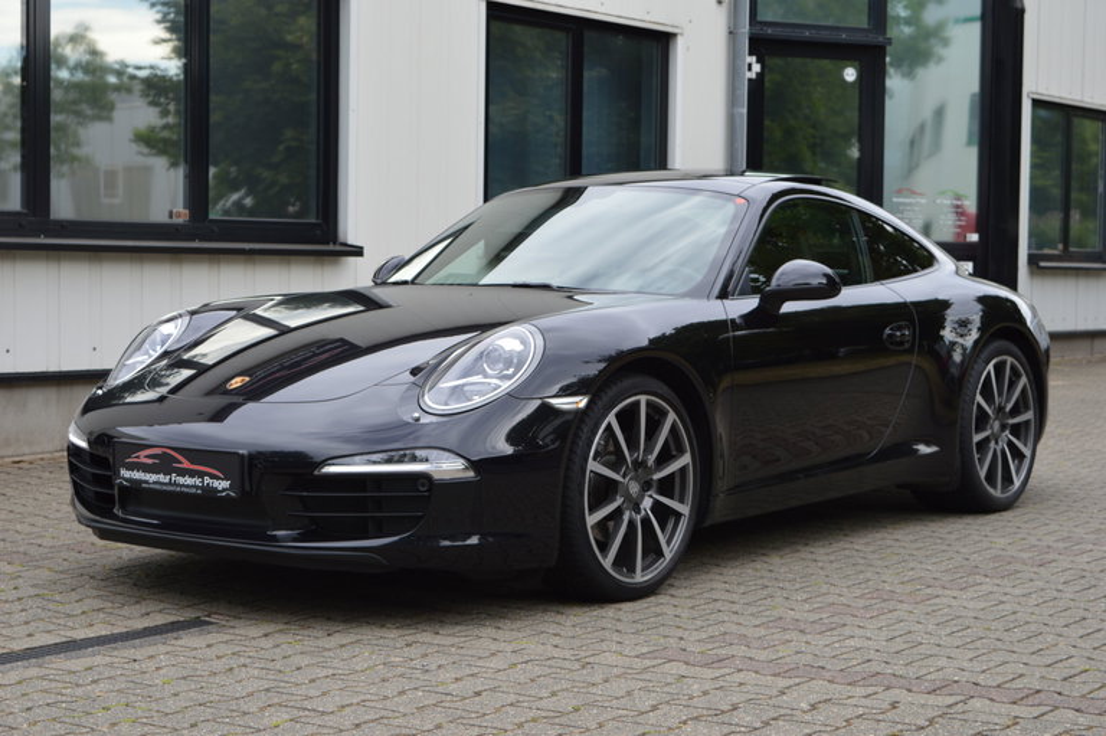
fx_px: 1934
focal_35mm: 63
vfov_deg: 21.5
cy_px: 368
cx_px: 553
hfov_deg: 31.9
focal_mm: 42
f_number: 6.3
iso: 100
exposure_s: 1/160
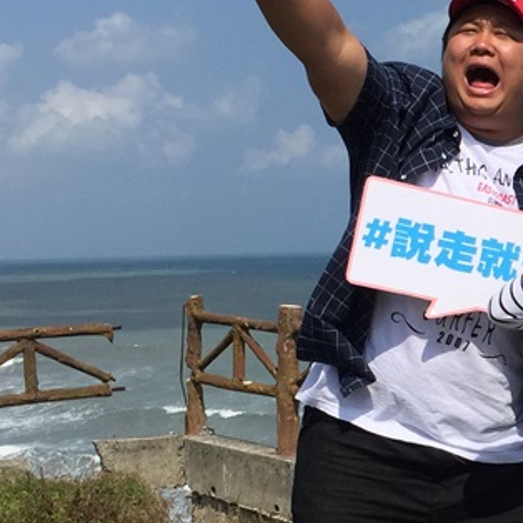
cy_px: 345
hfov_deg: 16.5
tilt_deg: -3.1
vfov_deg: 17.7
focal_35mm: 98
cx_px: 733
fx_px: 1675
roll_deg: +2.3
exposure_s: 1/3968
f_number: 2.2
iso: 32
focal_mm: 4.15
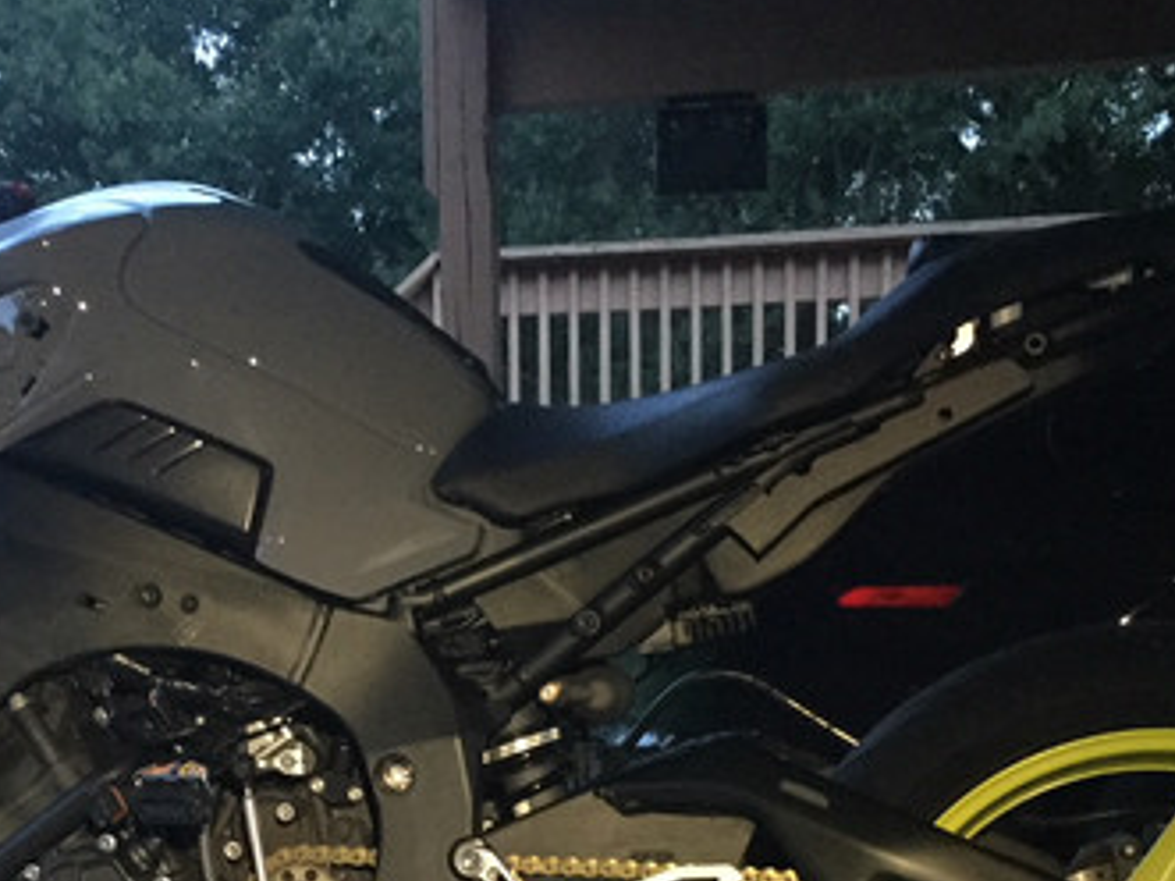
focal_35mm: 60
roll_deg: +0.1
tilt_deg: -5.1
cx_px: 426
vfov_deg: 23.6
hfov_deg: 32.0
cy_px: 824
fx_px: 2036
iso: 400
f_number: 2.4
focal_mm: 3.3
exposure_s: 1/15
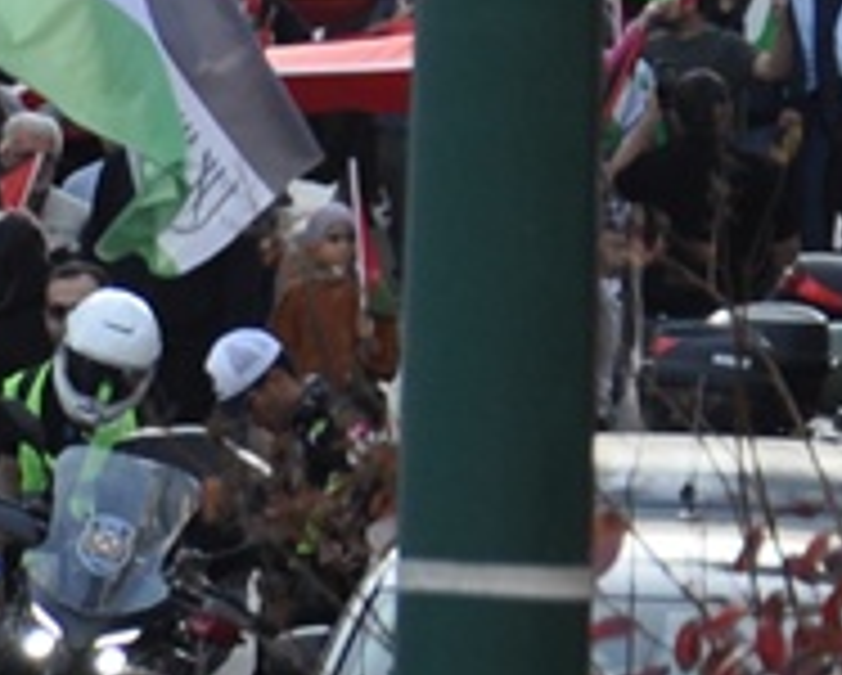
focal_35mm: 718
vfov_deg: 2.2
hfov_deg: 2.7
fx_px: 17911
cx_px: -1175
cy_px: -135
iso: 200
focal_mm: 70
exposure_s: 1/125
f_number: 5.6
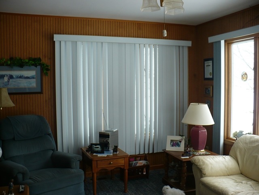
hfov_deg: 50.1
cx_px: 130
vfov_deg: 38.7
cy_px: 98
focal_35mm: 37
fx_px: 277
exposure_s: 1/125
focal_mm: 6.1
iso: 100
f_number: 2.8
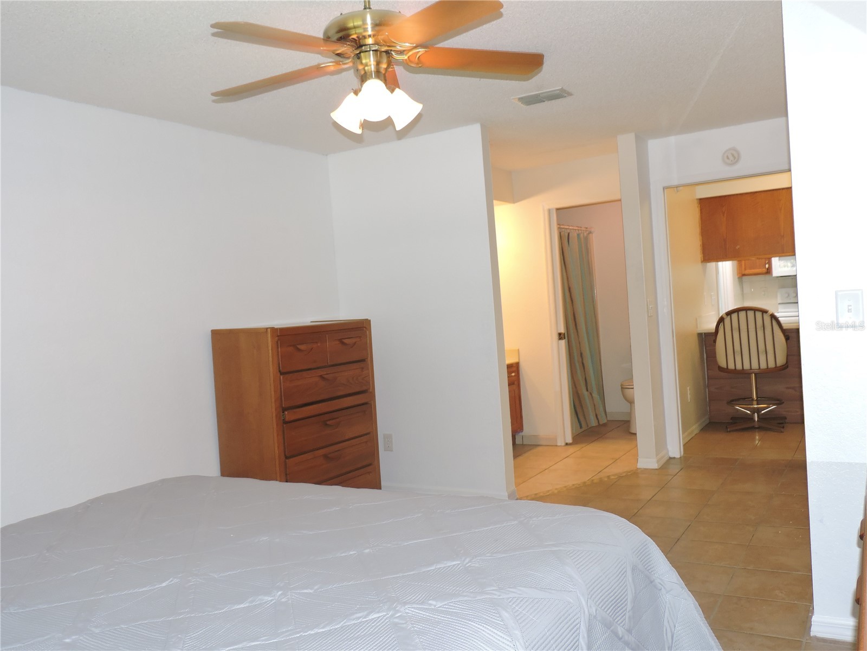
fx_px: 751
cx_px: 434
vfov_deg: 46.8
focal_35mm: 30
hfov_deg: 60.0
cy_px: 326
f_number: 3.1
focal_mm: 5.4
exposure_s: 1/30
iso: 200
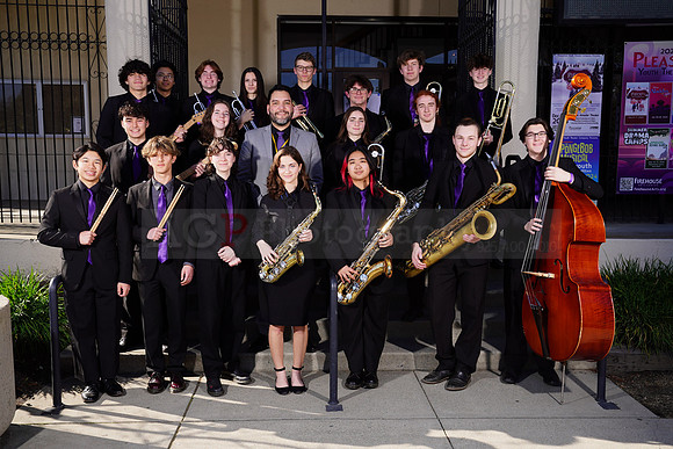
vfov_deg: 38.9
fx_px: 636
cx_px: 336
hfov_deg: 55.8
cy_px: 224
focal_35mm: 34
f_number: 8
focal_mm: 34
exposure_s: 1/250
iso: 100
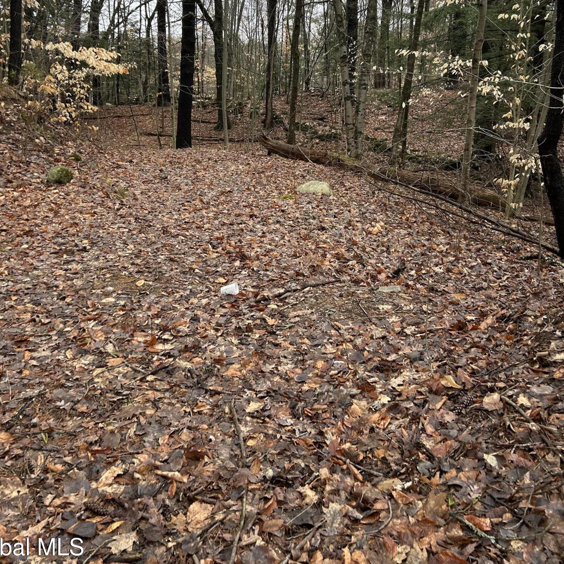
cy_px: 168
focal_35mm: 34
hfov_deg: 48.4
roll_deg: -1.4
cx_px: 273
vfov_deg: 47.3
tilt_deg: -8.7
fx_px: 627
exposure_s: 1/209
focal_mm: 5.7
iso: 40
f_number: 1.5
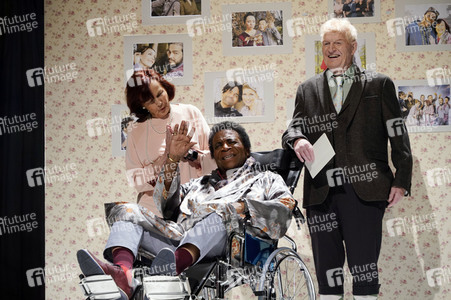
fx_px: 1565
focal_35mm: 125
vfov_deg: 11.0
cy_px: 150
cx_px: 226
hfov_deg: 16.4
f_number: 5.6
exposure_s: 1/160
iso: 2000
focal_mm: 125
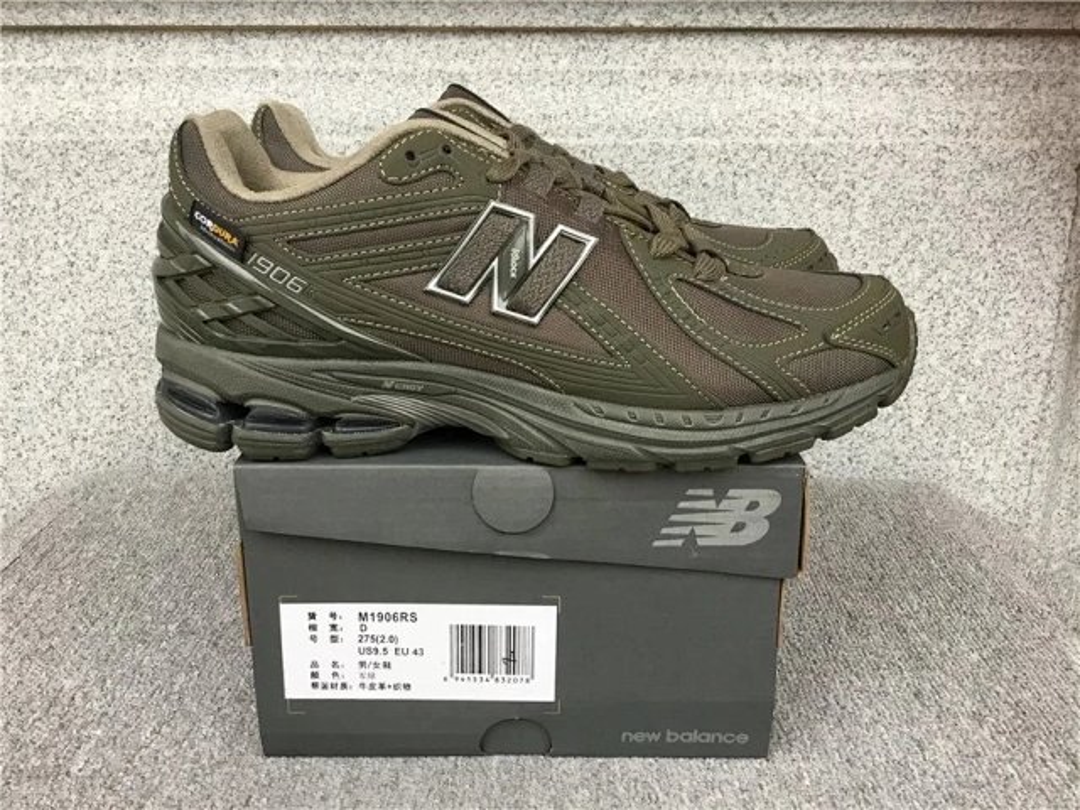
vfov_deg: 45.4
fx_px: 967
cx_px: 540
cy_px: 405
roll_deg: +0.1
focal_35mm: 31
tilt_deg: -17.3
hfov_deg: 58.4
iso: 32
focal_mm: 3.3
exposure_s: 1/33
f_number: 2.4
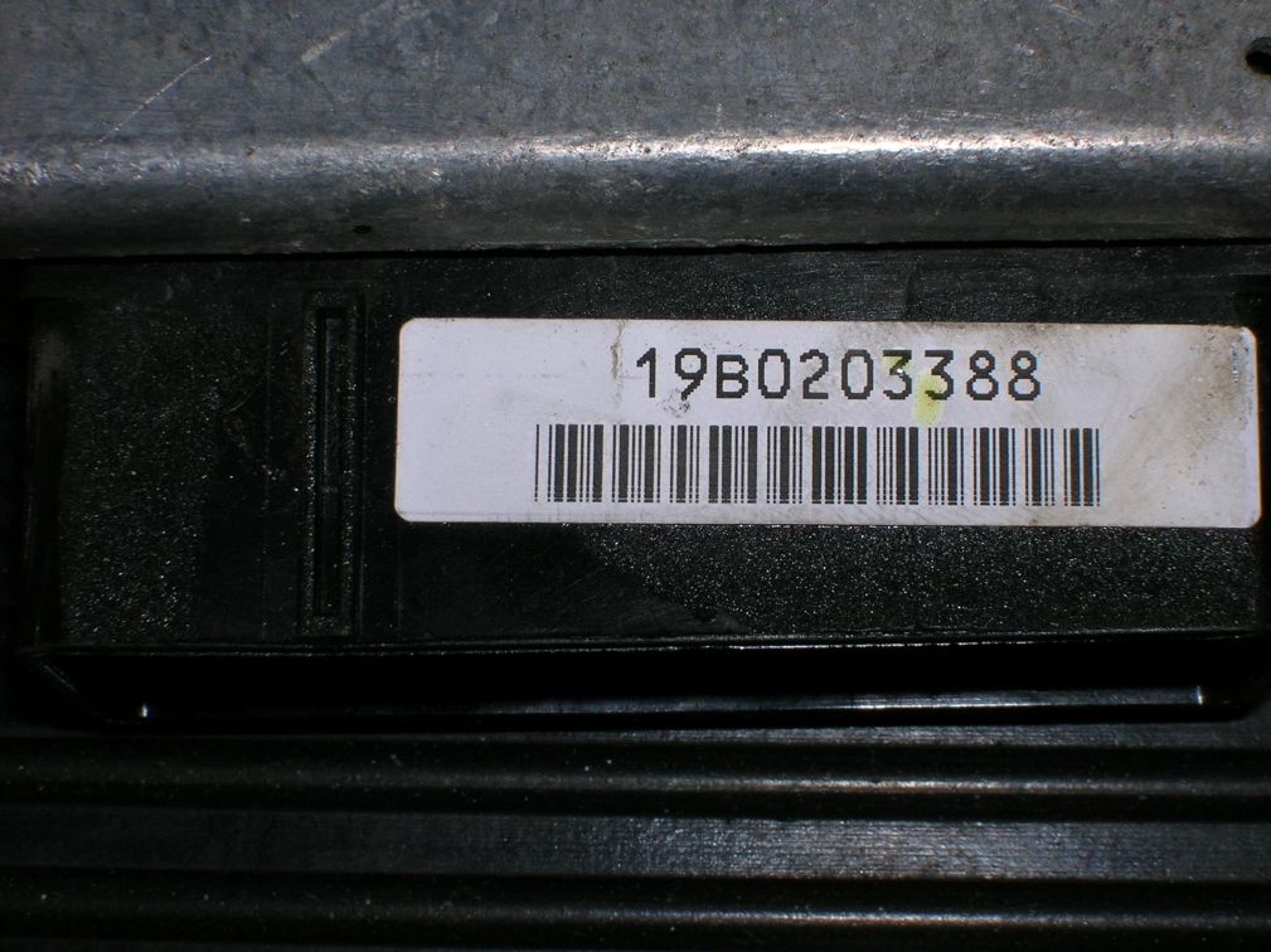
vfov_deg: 14.5
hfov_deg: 19.3
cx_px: 636
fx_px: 3744
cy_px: 476
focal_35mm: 102
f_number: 8.2
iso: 50
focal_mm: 17.1
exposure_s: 1/60.1
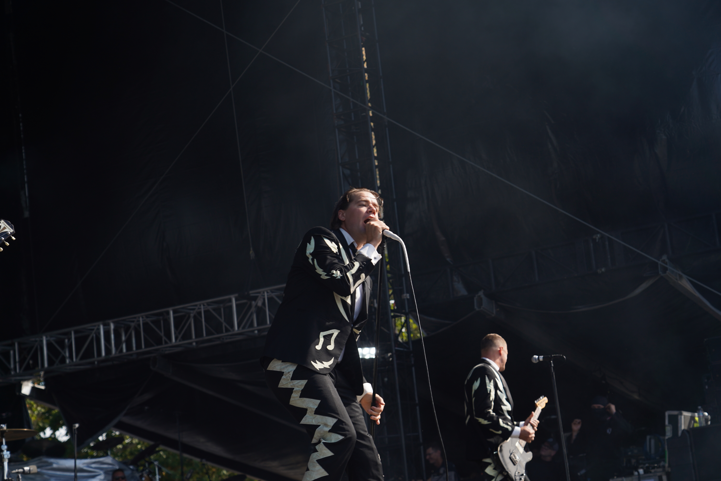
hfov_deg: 25.1
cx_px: 360
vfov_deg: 16.9
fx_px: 1622
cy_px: 240
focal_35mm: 81
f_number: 6.3
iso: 100
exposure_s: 1/200
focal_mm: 81
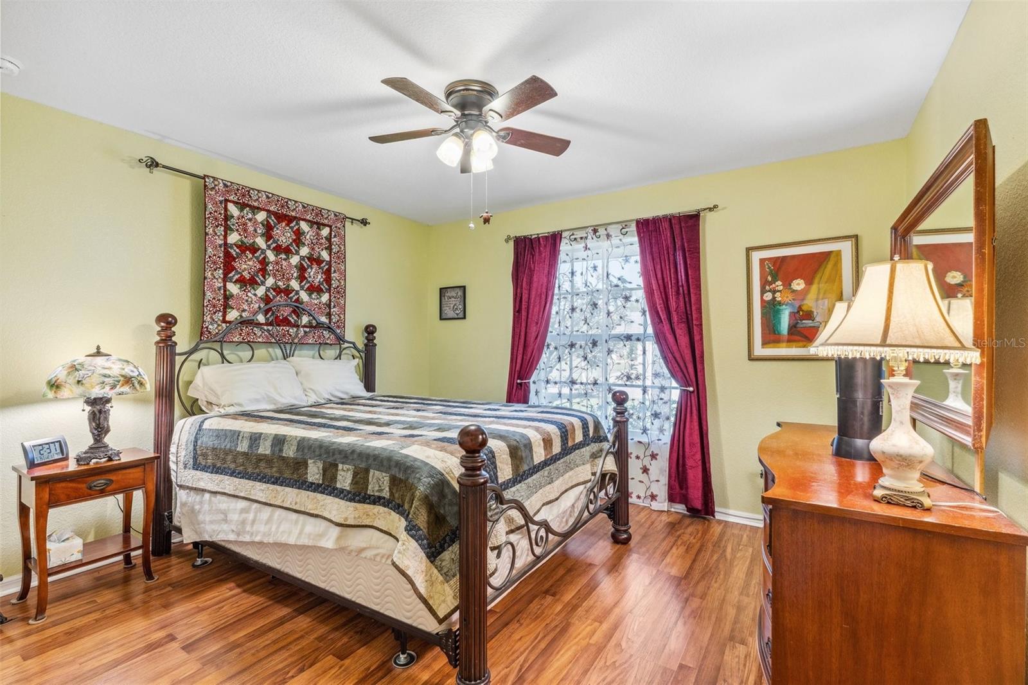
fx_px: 458
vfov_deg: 73.5
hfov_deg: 96.6
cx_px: 514
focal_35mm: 16
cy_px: 342
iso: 250
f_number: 8
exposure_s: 1/4
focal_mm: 10.7
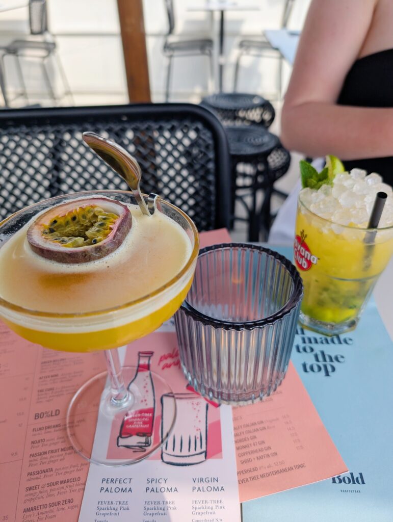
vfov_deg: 71.5
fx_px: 362
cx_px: 196
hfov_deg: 56.9
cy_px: 261
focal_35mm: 24
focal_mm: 6.9
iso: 23
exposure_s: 1/775
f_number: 1.68
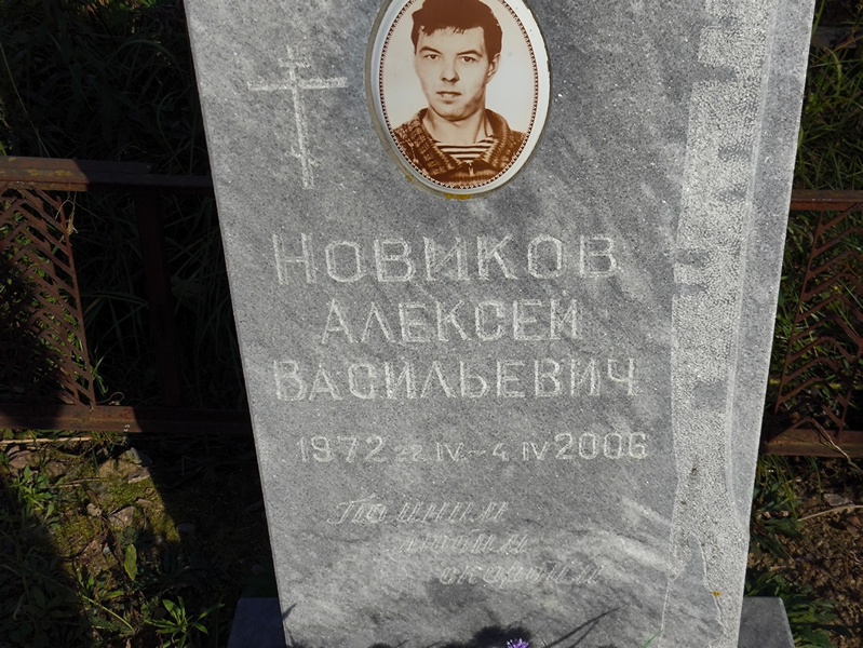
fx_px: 1247
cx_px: 432
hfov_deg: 38.2
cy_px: 324
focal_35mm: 50
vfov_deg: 29.1
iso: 50
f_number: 1.7
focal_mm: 4.71
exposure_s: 1/3243
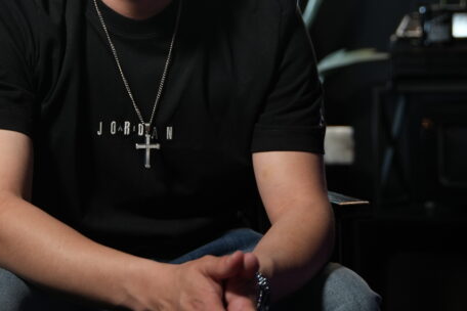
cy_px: -3
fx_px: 1217
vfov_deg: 14.3
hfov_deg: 21.7
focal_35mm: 94
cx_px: 213
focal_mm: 41.8
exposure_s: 1/60
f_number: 2.8
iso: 320
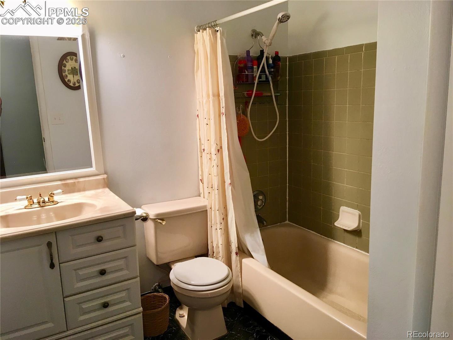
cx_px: 226
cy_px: 170
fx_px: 380
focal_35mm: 29
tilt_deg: -11.4
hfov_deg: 61.7
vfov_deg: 48.2
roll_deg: +1.4
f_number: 2.2
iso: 64
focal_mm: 4.15
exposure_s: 1/30
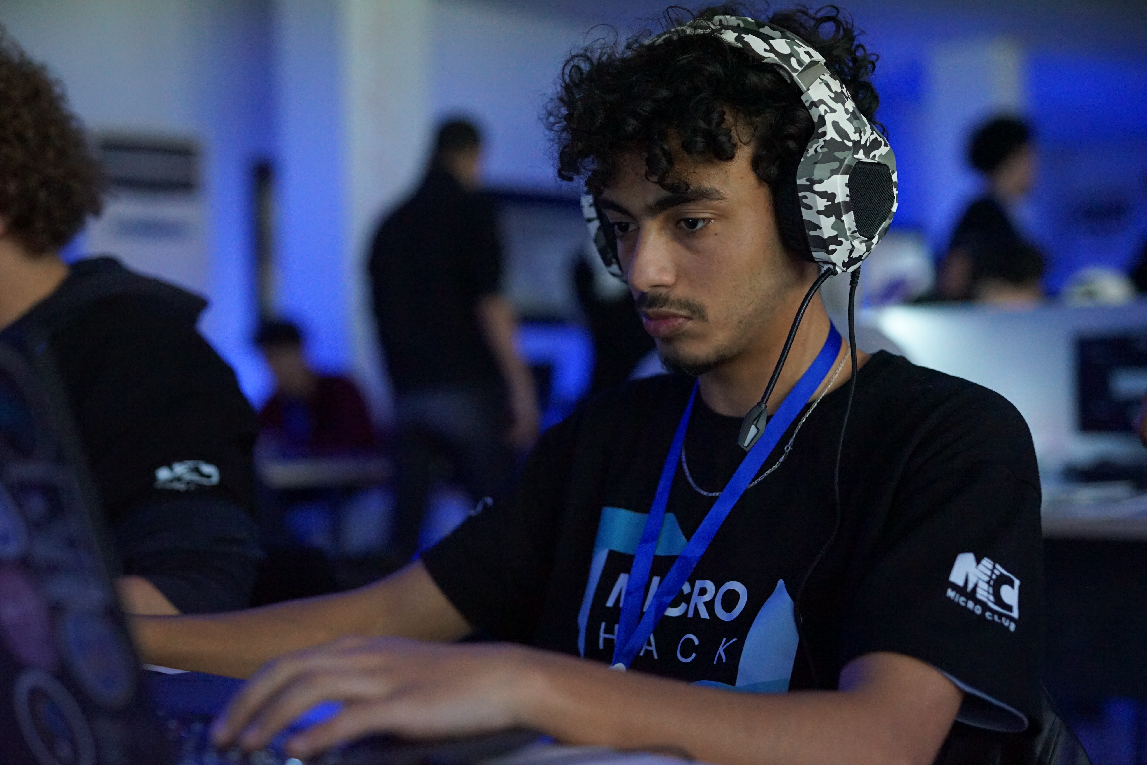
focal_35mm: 50
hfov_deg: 39.6
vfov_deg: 27.0
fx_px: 1593
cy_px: 382
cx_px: 574
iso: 6400
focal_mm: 50
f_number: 2
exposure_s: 1/125
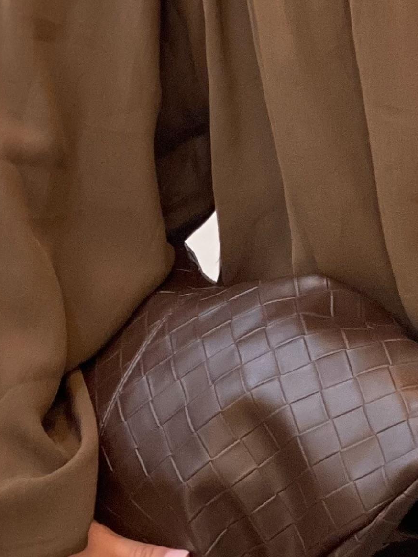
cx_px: 465
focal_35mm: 180
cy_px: -193
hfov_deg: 8.2
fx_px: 2898
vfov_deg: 10.7
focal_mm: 6
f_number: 2
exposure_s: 1/100
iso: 125
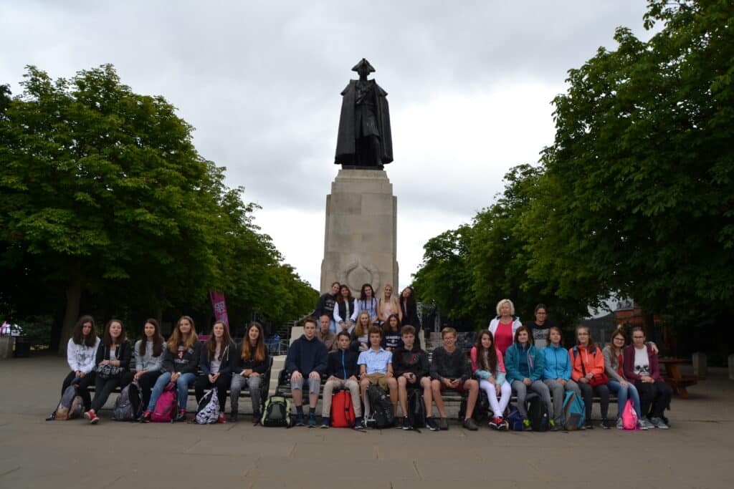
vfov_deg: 47.9
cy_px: 244
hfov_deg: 67.4
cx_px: 367
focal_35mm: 27
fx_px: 551
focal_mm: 18
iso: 100
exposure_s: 1/125
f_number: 5.6
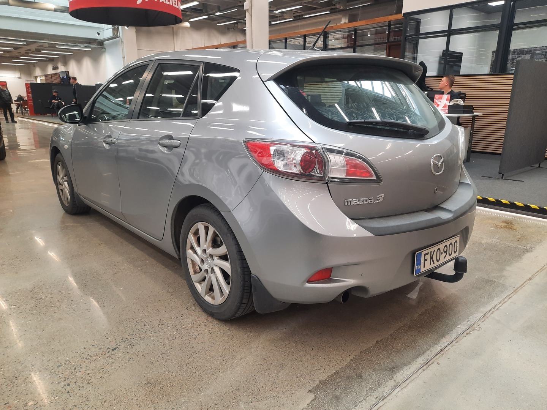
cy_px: 205
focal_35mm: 25
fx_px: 395
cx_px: 274
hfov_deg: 69.4
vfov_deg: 54.9
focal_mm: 4.6
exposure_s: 1/50
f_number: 2
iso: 125
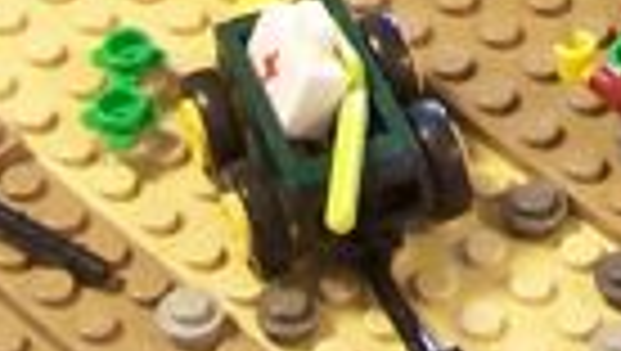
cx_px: 1040
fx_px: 5325
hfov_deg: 6.6
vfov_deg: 3.7
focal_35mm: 323
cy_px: -716
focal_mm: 6.7
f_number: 2.8
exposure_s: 1/4
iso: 80
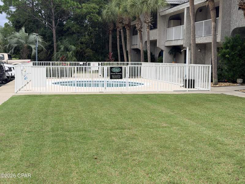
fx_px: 340
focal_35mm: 48
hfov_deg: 39.7
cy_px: 92
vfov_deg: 30.3
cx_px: 122
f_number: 1.78
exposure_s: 1/2033
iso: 64
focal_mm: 6.76
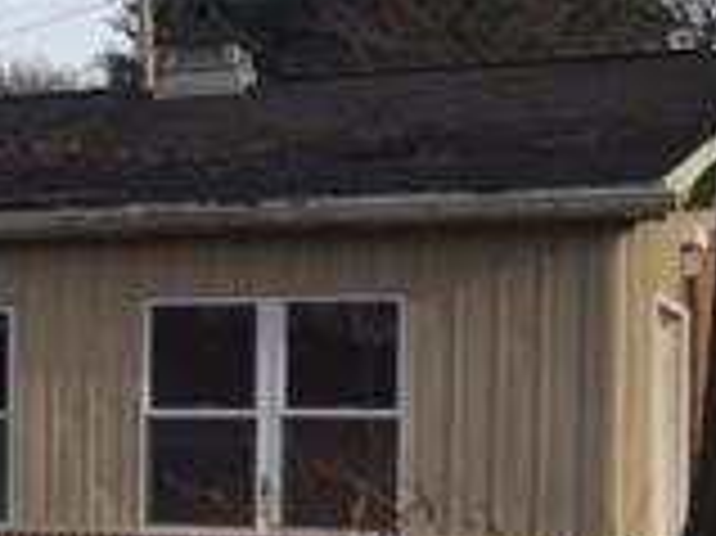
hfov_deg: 14.6
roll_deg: -1.4
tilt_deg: +2.3
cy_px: 387
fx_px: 2418
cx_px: -599
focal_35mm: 117
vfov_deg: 12.6
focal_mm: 4.15
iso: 32
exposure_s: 1/989
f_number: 2.2
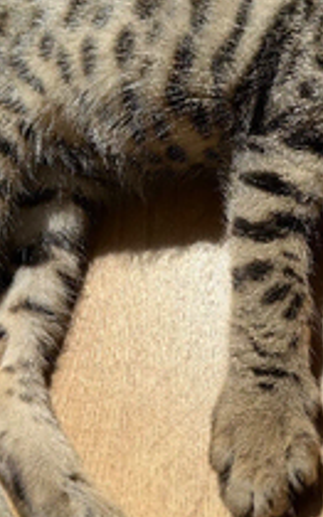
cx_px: 211
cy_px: 169
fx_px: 804
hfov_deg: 22.6
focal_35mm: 57
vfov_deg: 35.3
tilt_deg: -45.4
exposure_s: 1/4167
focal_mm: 6.76
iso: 80
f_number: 1.78
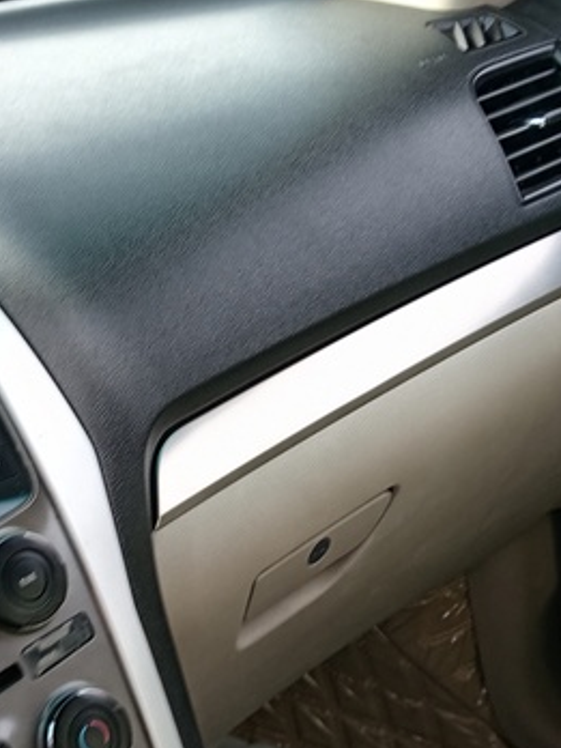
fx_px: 1534
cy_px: 393
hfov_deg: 20.7
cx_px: 210
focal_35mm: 71
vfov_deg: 27.4
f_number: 1.8
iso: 103
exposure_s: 1/33.3
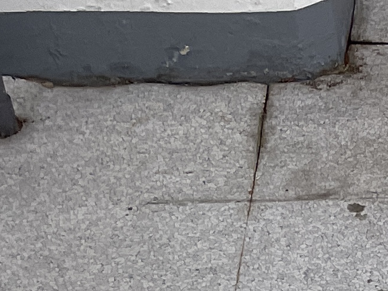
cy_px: 732
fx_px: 1782
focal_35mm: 159
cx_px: 797
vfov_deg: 8.4
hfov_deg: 11.2
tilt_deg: -45.2
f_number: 1.6
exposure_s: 1/60
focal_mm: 4.2
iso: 64
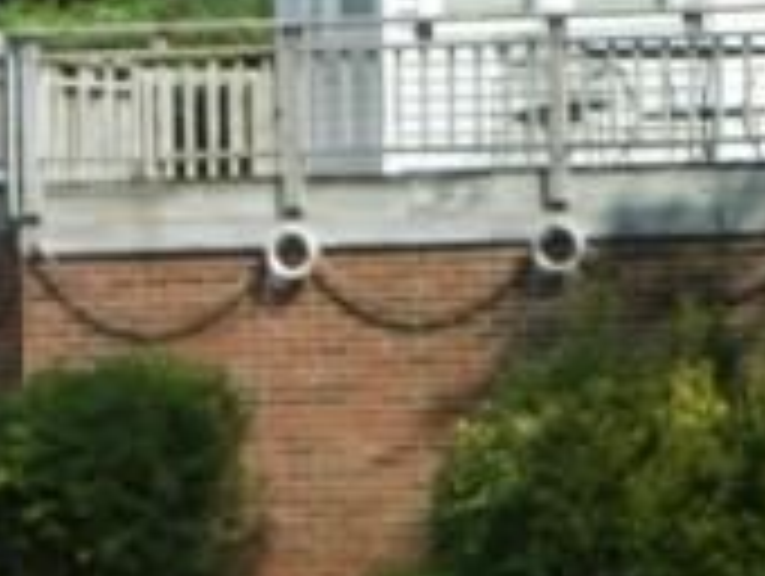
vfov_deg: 2.3
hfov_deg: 3.1
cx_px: -266
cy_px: 50
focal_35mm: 646
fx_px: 14297
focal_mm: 30.7
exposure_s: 1/320
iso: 64
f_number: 4.5
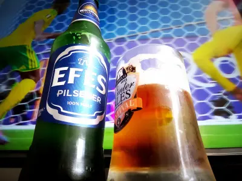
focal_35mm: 28
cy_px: 90
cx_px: 121
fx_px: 196
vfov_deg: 49.7
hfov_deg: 63.4
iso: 182
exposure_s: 1/30
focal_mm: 3.54
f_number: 2
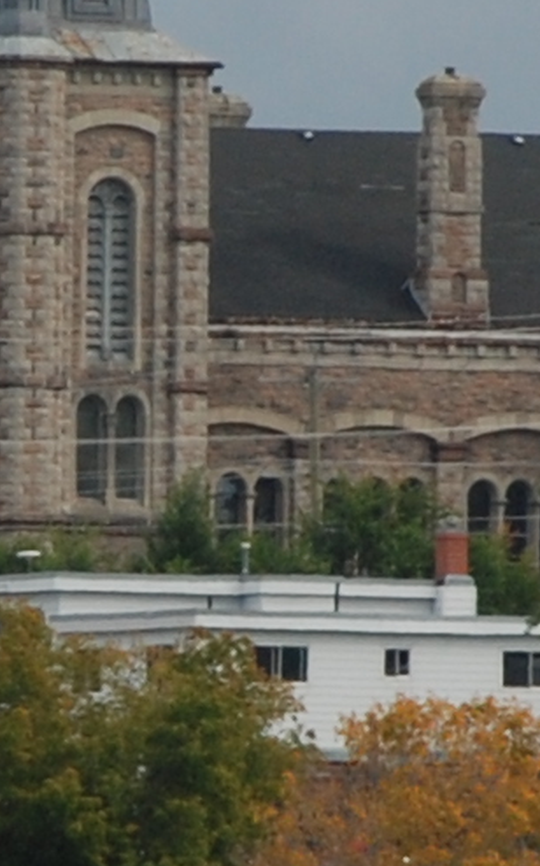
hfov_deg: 0.8
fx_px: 38236
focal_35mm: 1621
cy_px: 500
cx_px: 2
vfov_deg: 1.3
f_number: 7.1
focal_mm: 135
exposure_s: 1/400
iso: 200
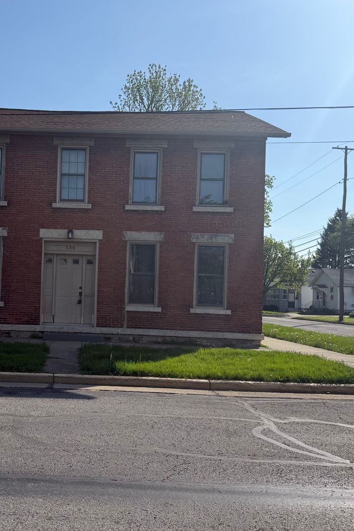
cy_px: 267
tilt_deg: +2.3
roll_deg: -1.5
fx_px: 501
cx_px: 70
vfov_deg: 55.8
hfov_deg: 37.5
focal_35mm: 34
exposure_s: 1/9091
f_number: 1.78
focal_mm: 6.76
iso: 100
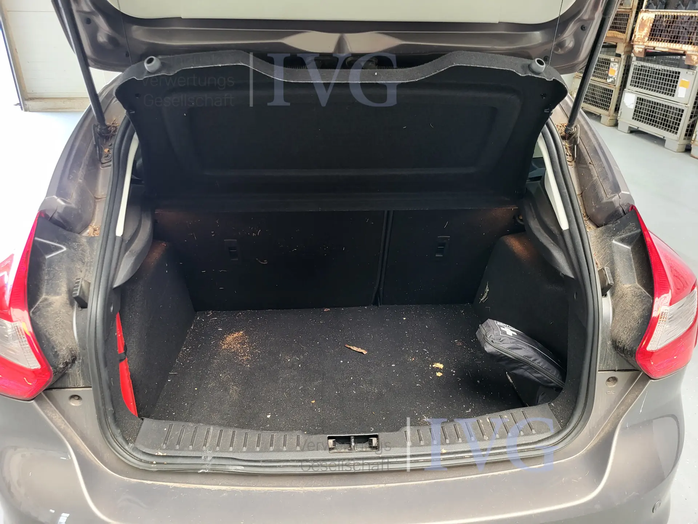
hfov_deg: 67.3
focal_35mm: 26
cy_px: 262
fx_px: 524
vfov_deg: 53.1
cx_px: 349
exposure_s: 1/40
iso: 250
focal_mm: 5.4
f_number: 1.8
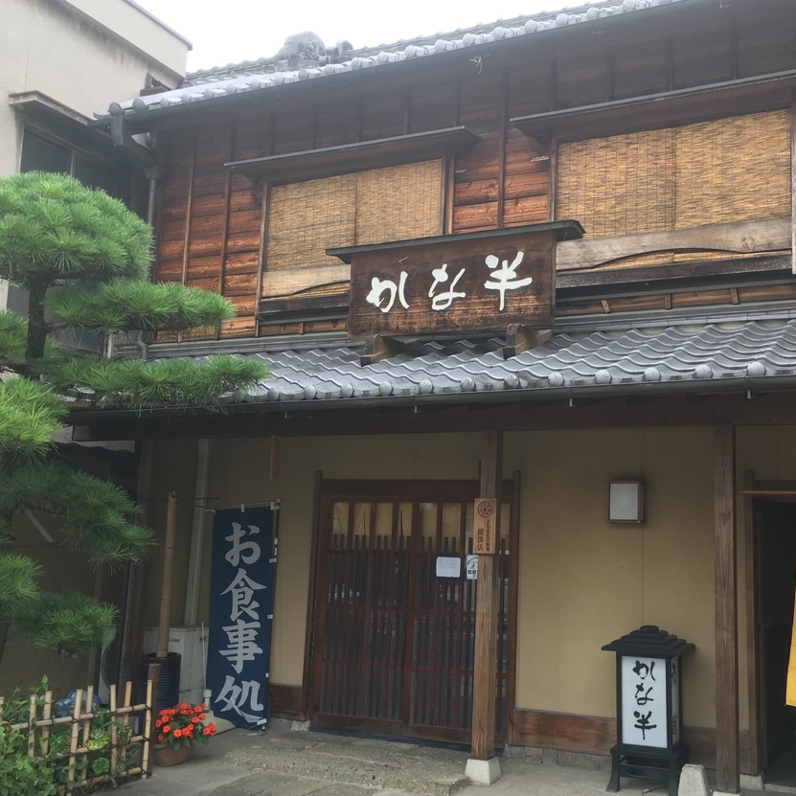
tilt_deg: +8.5
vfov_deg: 44.9
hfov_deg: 44.6
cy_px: 402
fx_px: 963
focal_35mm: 37
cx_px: 485
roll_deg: -3.0
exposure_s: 1/121
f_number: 2.2
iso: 25
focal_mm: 4.15
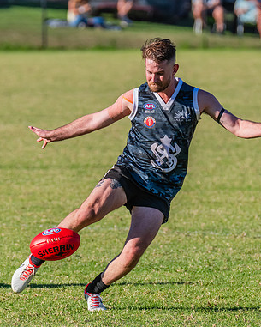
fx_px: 7722
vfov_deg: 2.4
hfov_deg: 1.9
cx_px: 166
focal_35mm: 800
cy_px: 170
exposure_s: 1/1600
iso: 800
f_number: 9
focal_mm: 440
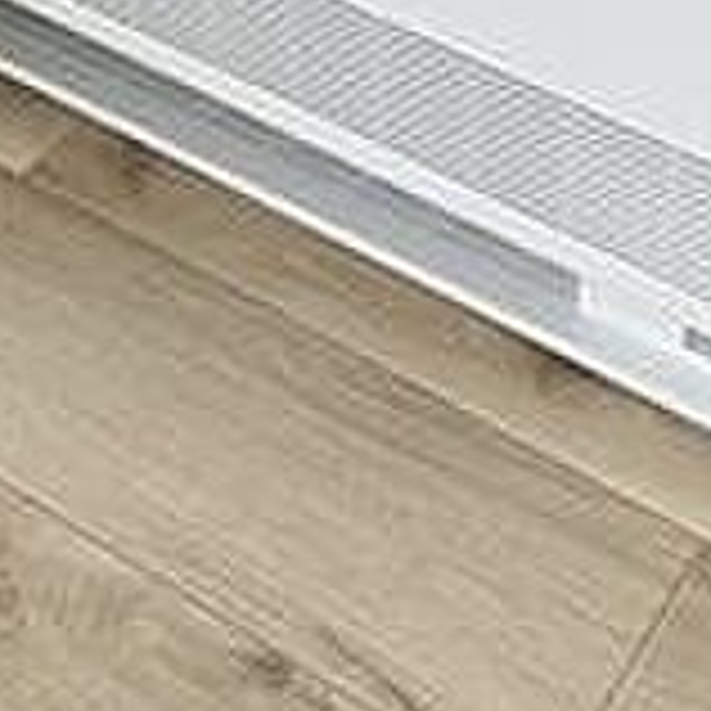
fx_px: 2022
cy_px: -198
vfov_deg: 18.6
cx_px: 446
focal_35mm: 87
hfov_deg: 19.9
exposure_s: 1/122
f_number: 1.6
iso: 32
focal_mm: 5.1
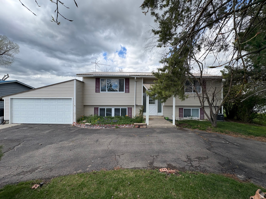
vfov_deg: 85.7
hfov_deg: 102.1
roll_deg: -0.2
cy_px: 100
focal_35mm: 14
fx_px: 108
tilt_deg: +0.6
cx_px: 133
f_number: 2.2
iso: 64
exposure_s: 1/956
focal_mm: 2.22
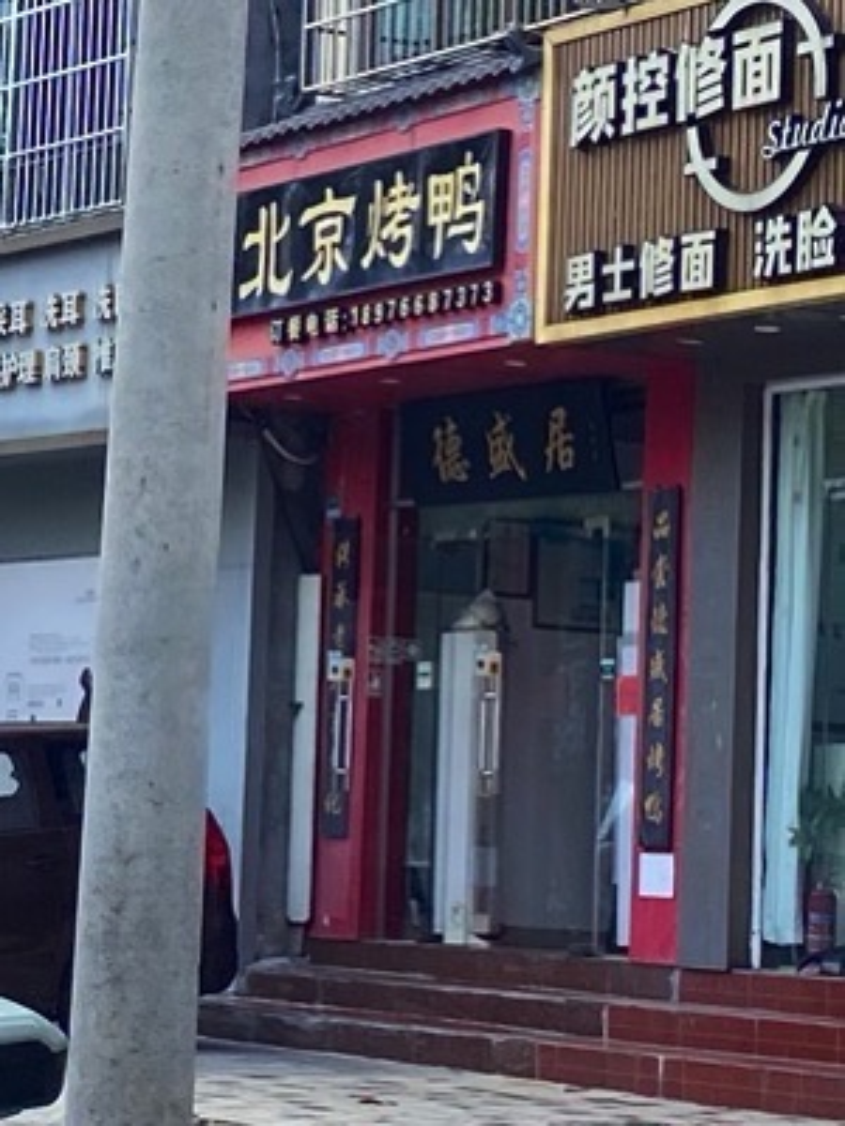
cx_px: 422
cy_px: 563
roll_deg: -4.1
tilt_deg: +6.0
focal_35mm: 26
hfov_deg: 53.1
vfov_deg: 67.3
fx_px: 846
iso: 32
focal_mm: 4.25
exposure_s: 1/965
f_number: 1.8
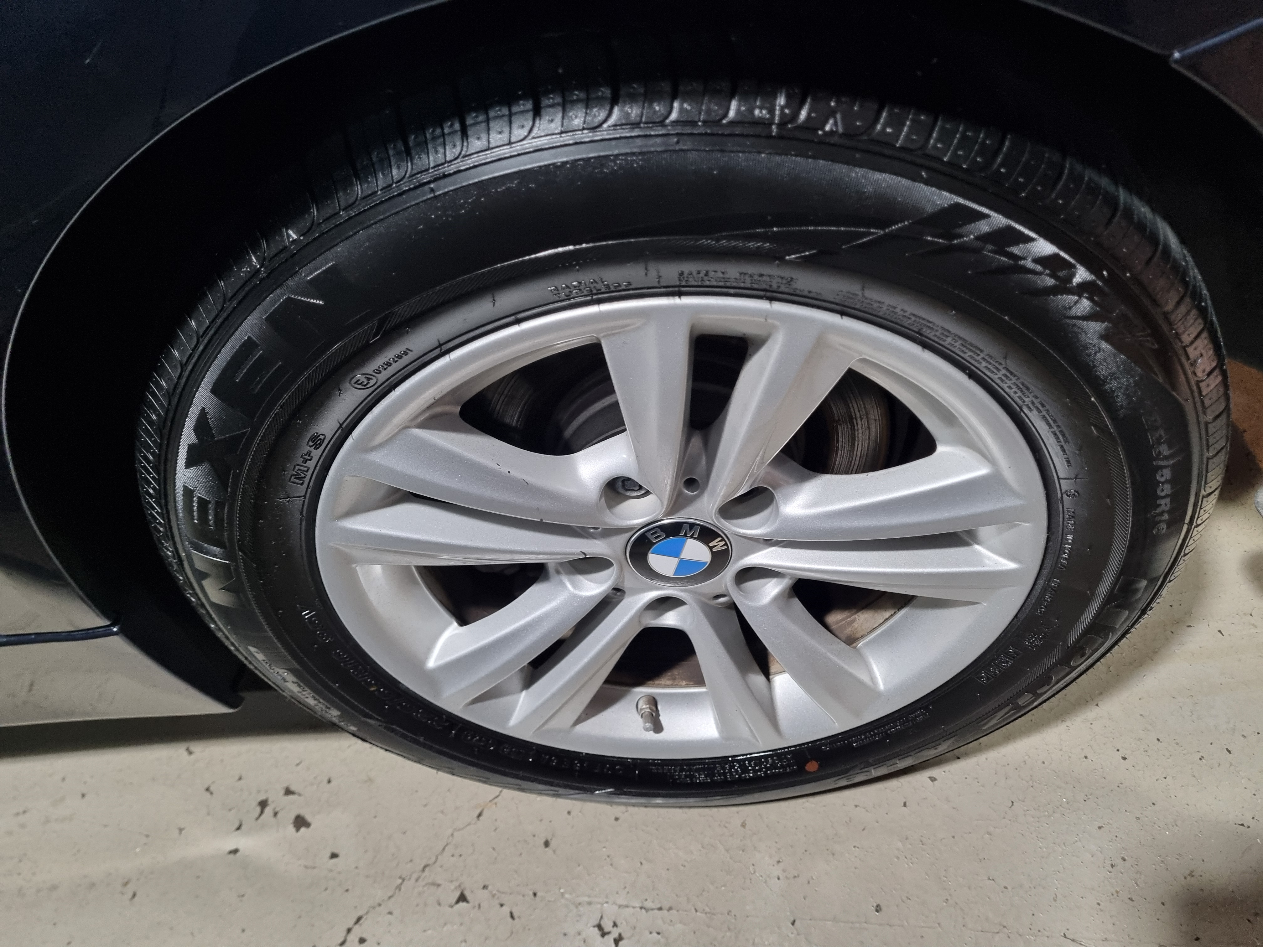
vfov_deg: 53.1
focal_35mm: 26
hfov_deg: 67.3
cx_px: 632
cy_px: 474
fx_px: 949
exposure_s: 1/40
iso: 640
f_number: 1.8
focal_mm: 5.4
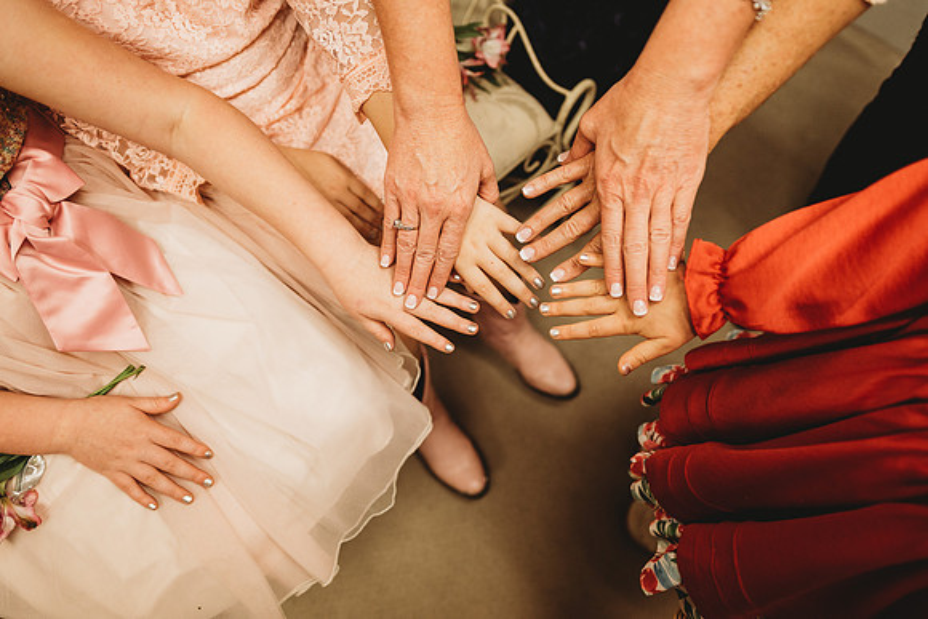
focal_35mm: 24
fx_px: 619
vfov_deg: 53.2
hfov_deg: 73.7
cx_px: 464
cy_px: 310
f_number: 2.2
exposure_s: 1/125
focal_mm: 24
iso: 800
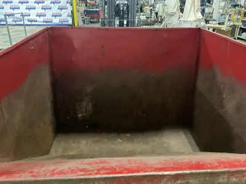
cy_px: 92
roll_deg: -1.3
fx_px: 206
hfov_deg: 61.7
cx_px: 123
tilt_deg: -26.3
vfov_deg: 48.2
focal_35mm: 29
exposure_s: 1/24
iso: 640
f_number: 1.8
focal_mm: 3
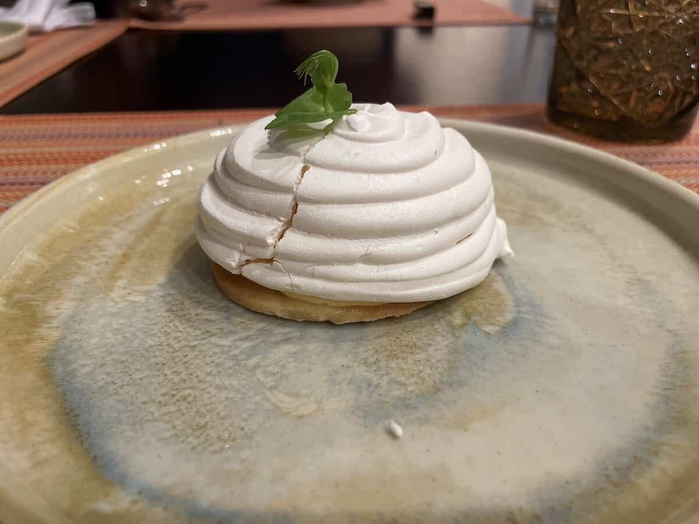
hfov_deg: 67.3
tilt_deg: -31.0
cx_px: 350
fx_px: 525
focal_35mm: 26
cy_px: 262
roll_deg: +0.7
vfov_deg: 53.1
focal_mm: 4.2
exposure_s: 1/60
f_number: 1.6
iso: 250
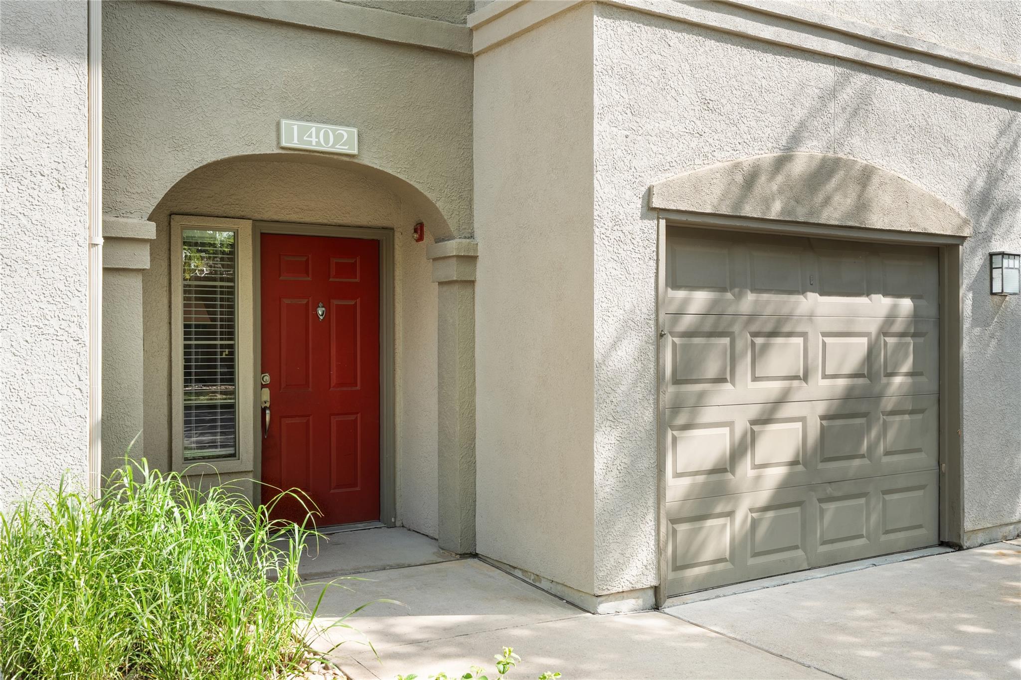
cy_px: 340
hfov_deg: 54.4
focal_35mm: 35
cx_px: 510
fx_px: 992
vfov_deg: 37.8
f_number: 10
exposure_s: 1/15
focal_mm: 35
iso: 250
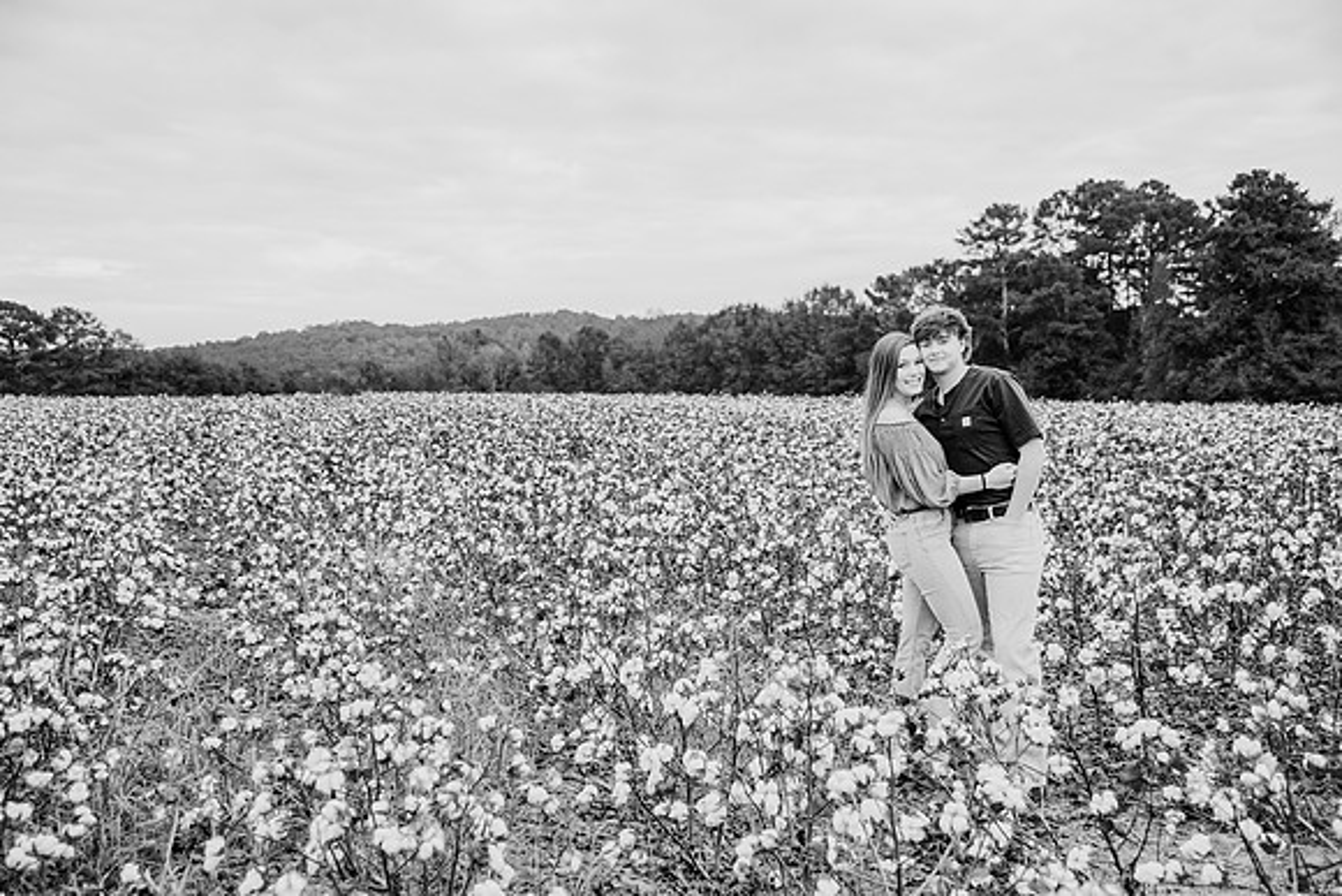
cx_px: 671
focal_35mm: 44
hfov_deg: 44.5
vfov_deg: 30.5
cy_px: 448
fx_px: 1641
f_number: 4
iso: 400
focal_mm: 44
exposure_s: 1/640
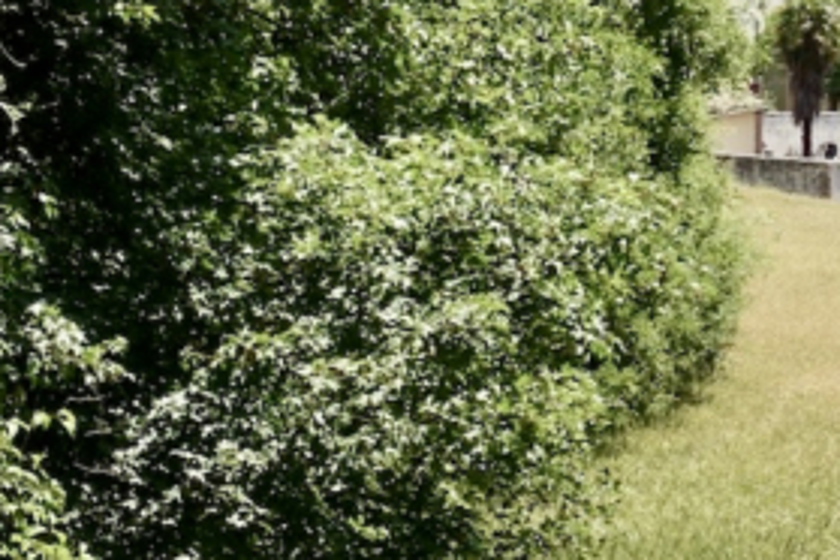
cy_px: -185
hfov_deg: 7.7
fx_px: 6020
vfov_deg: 5.3
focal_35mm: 258
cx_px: 1505
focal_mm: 25.7
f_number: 5.6
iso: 125
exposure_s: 1/320
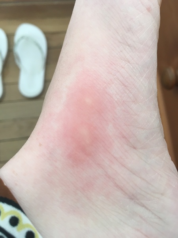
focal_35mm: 29
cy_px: 119
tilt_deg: -72.2
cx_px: 89
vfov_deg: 61.7
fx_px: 199
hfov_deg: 48.2
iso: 32
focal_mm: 4.15
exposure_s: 1/33
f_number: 2.2
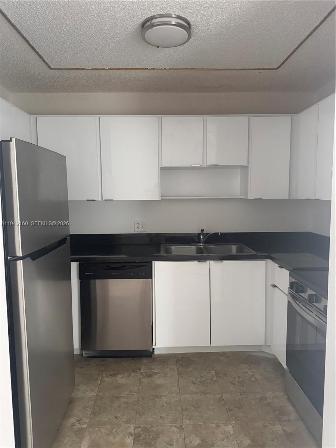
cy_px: 224
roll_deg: +0.2
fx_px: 311
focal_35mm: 24
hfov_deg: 56.8
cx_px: 168
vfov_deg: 71.6
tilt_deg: -5.2
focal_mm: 6.76
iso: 800
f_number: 1.78
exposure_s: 1/40
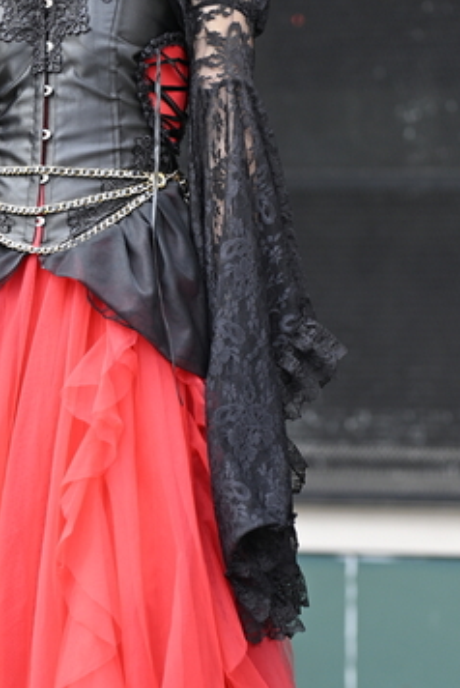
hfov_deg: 5.6
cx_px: 62
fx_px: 4667
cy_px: 175
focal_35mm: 244
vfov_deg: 8.4
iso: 100
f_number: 1.8
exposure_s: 1/400
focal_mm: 85
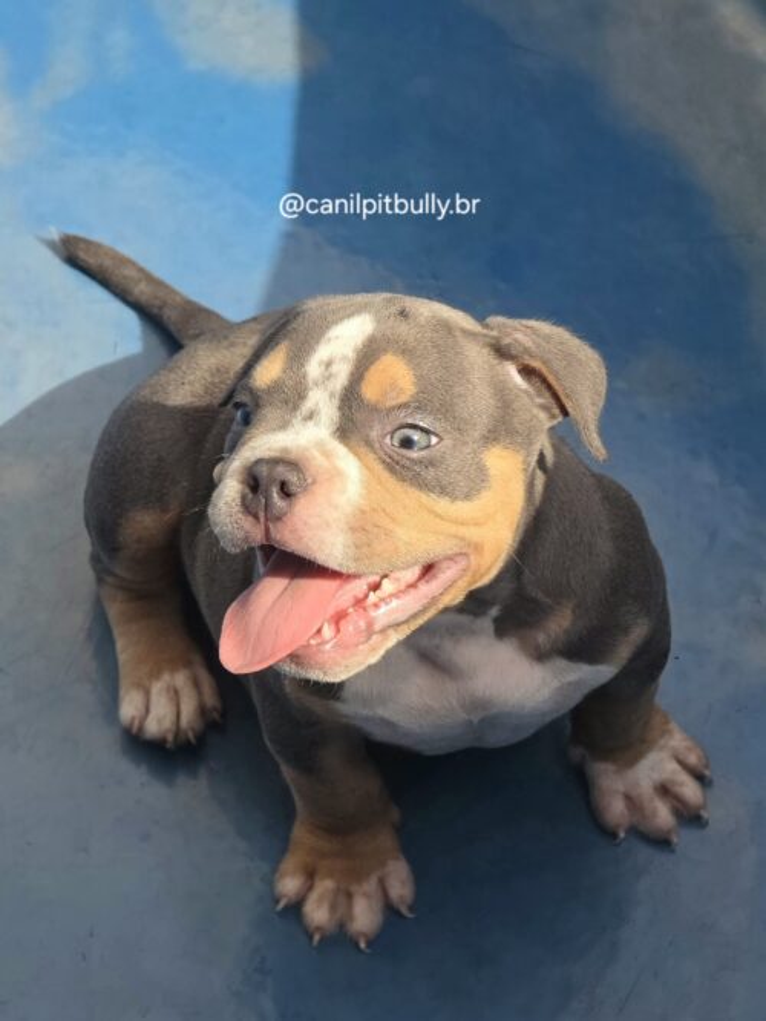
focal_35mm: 115
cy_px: 510
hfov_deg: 12.9
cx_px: 383
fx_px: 3391
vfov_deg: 17.1
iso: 64
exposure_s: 1/714
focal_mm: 18.6
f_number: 3.4
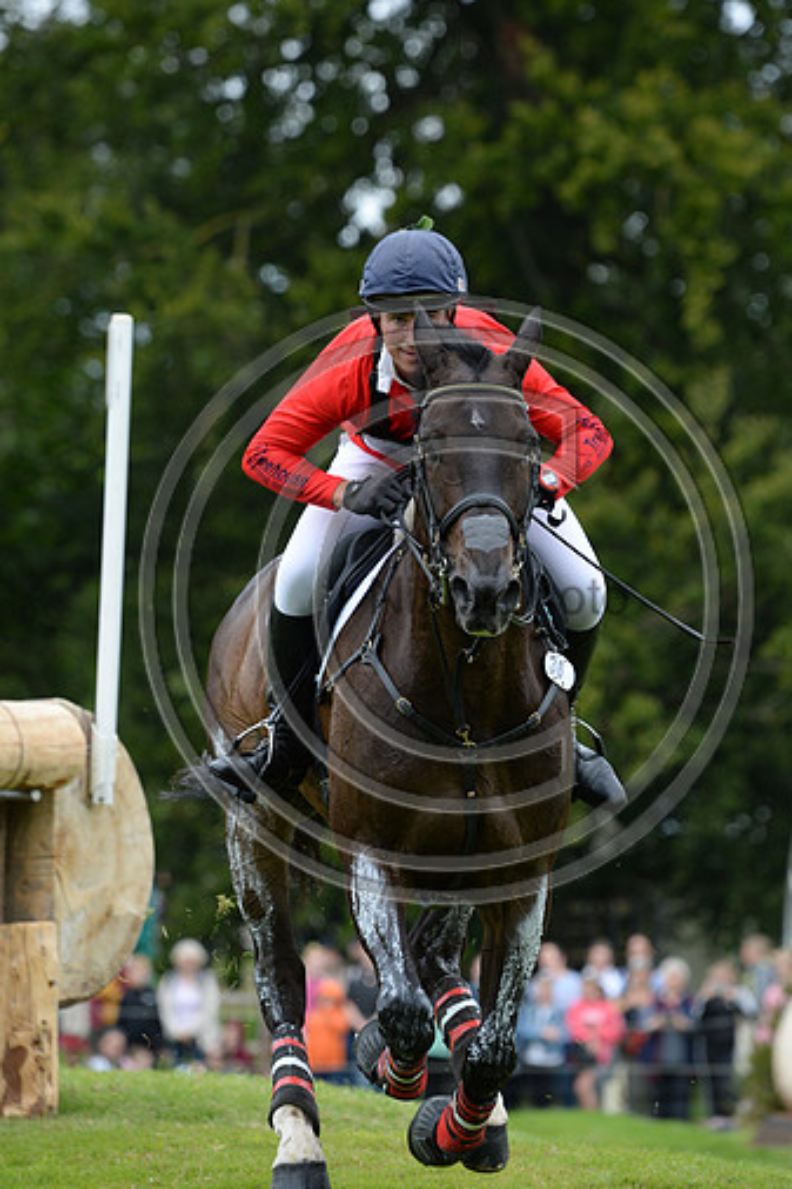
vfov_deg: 6.0
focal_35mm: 344
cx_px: 447
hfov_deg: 4.0
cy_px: 555
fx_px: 11359
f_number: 6.3
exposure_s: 1/1000
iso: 1000
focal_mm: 300
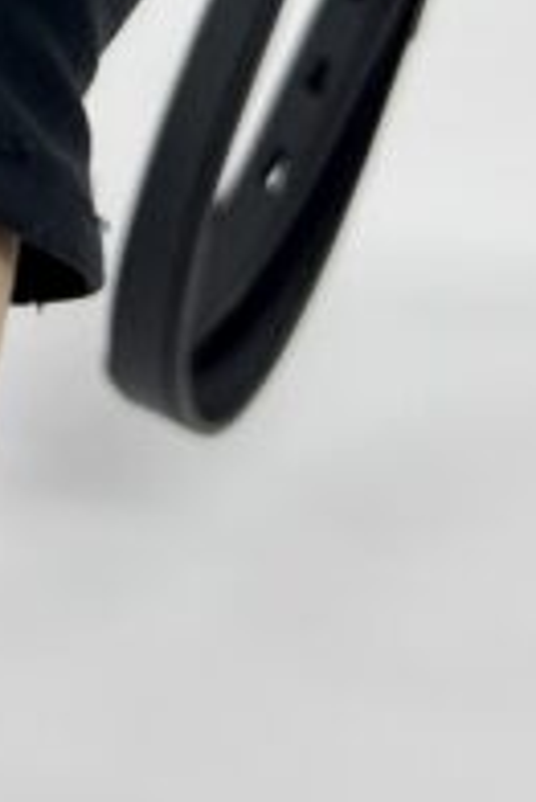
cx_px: -291
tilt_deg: -24.2
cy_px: -761
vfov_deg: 12.8
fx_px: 3143
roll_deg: -0.4
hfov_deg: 9.5
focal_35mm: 141
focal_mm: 5.7
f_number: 1.5
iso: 32
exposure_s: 1/116
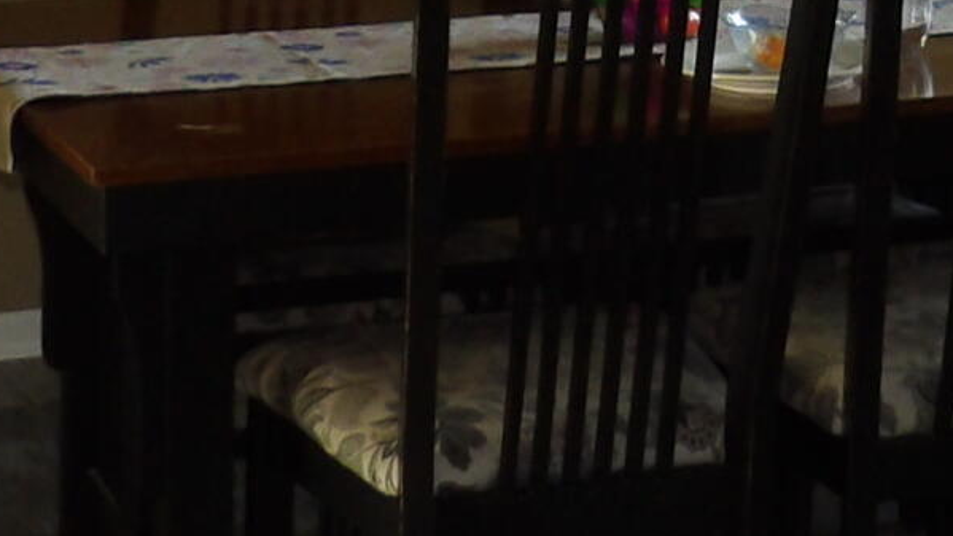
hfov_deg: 16.2
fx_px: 3310
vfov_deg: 8.5
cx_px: 811
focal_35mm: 131
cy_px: -722
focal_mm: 4.3
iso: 200
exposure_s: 1/33
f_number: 3.2
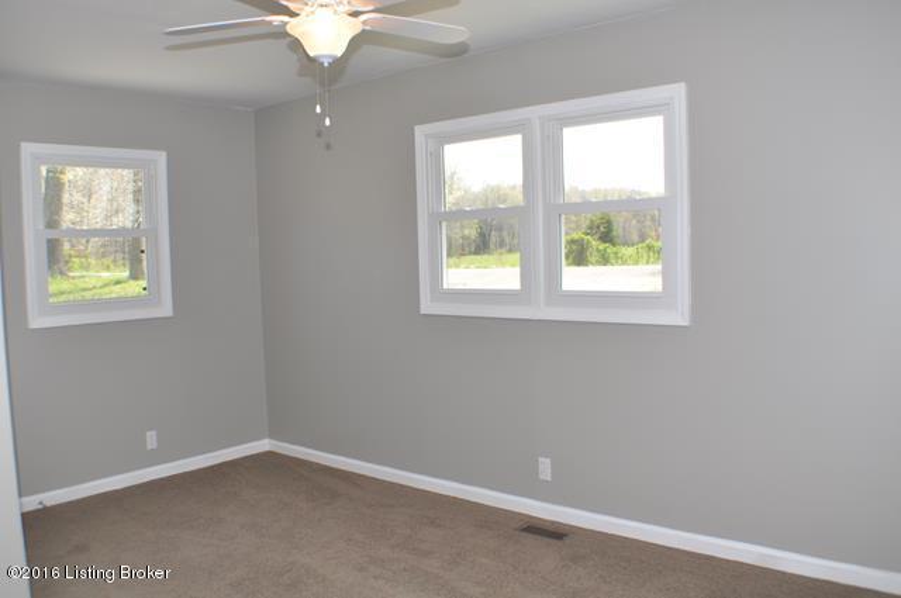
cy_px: 299
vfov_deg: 36.8
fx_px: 900
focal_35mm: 36
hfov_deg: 53.2
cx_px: 450
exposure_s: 1/125
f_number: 5.6
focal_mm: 24
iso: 360
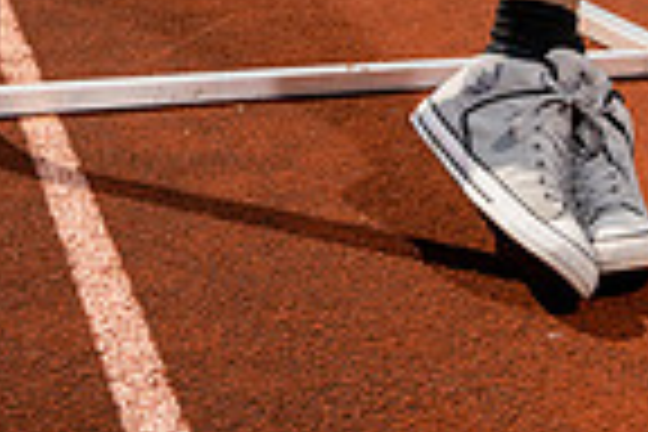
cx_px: 477
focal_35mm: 103
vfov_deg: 11.4
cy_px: -536
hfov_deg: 19.7
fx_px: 1854
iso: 100
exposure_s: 1/250
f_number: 8
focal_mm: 33
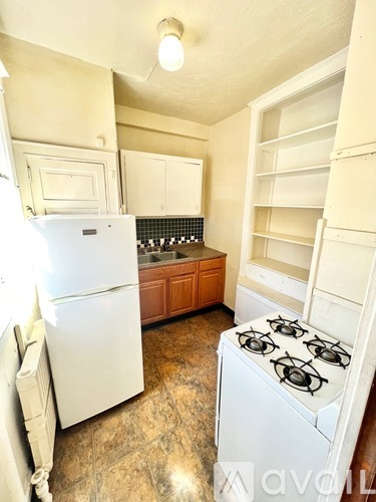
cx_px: 188
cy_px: 251
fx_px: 188
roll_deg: +1.2
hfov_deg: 89.9
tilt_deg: -13.5
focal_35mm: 13
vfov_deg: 106.2
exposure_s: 1/99
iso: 80
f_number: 1.8
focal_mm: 1.57
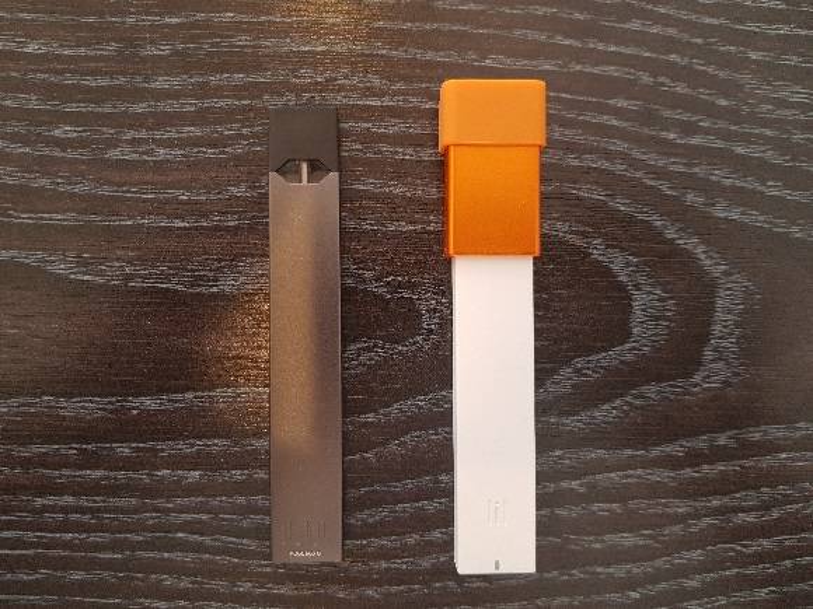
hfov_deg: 67.3
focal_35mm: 26
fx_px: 611
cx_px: 406
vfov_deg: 53.1
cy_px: 304
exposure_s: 1/60
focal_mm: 4.2
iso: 125
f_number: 1.7
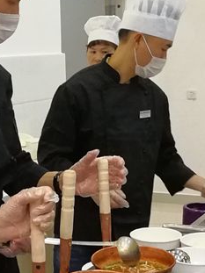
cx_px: 43
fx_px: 640
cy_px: 221
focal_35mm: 81
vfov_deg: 23.7
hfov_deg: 18.0
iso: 500
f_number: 2.2
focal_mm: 3.95
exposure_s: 1/100
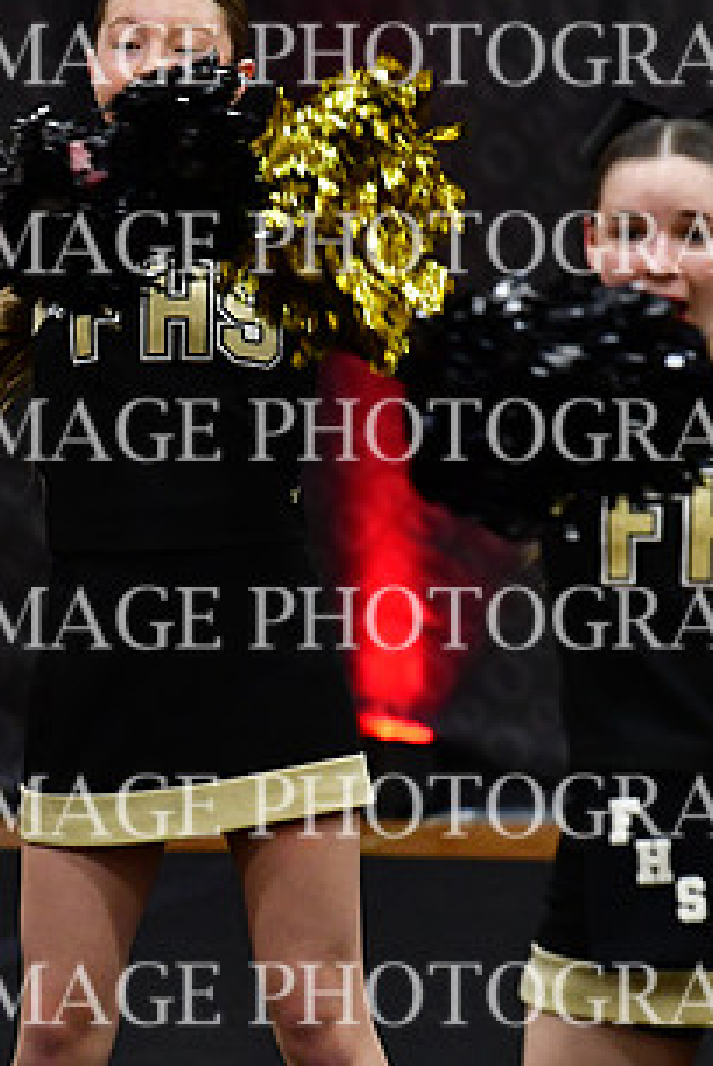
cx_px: 225
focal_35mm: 570
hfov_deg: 2.4
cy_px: 524
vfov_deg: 3.6
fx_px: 16894
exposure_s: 1/500
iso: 4000
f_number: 4
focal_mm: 200
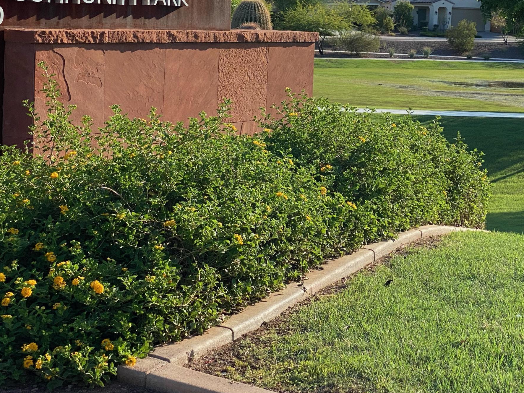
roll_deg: -2.2
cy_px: 69
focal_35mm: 88
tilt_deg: -2.3
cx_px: 304
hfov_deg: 22.2
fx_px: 1332
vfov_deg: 16.6
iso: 20
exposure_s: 1/1996
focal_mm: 6
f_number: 2
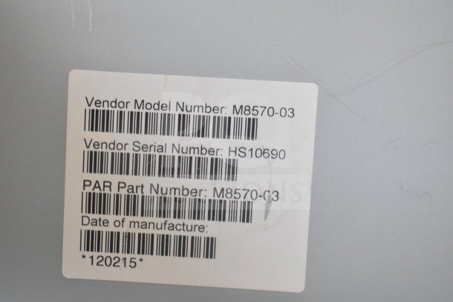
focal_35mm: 68
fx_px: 850
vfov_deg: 20.2
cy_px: 151
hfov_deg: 29.9
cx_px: 226
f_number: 5
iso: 1800
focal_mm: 45
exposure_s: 1/80
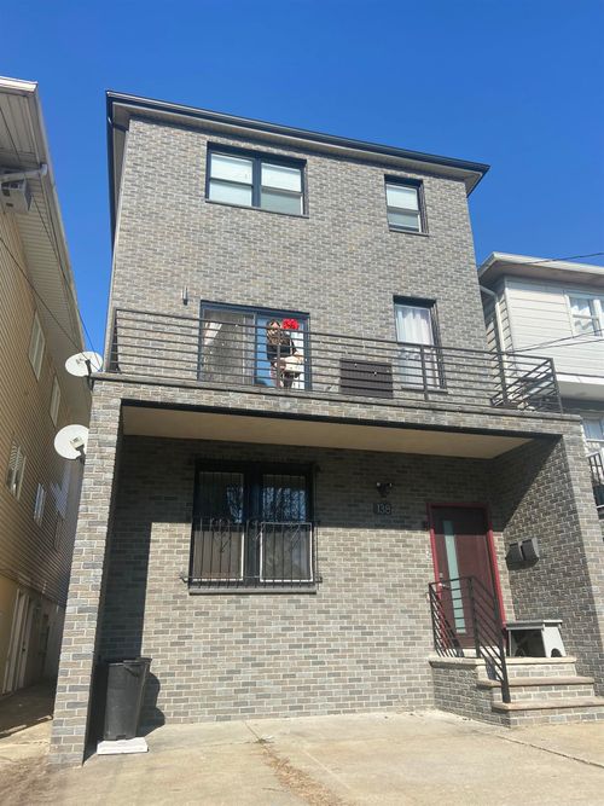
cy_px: 403
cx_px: 302
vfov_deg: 67.3
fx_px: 605
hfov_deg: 53.0
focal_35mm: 26
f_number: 1.8
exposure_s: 1/2358
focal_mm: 4.25
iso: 32
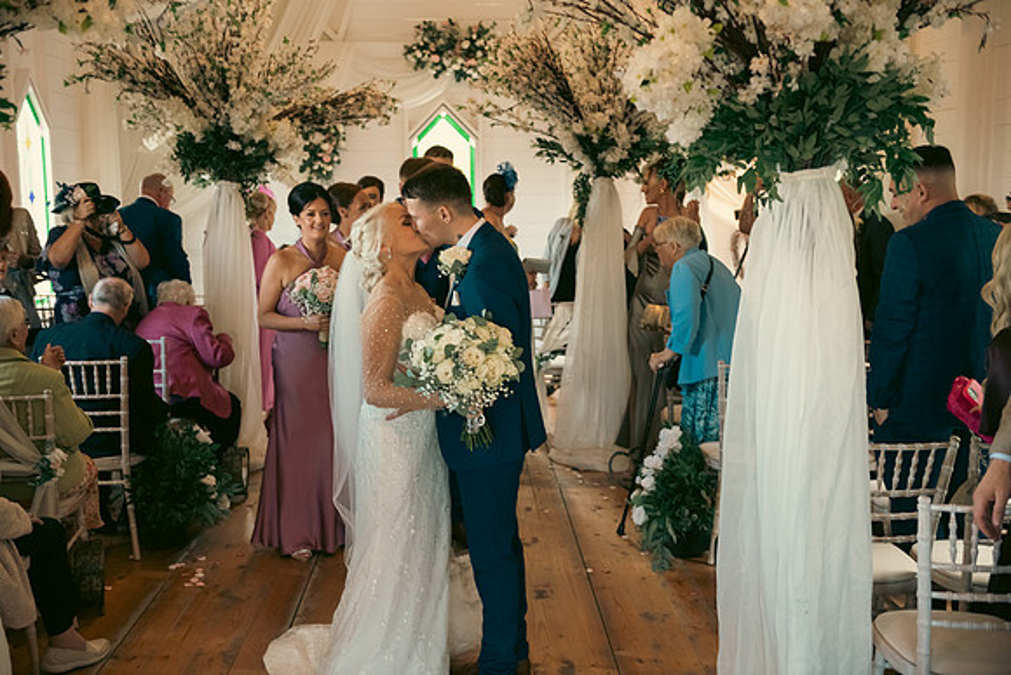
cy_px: 338
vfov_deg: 33.4
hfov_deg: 48.4
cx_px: 506
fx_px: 1124
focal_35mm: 40
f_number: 3.5
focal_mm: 40
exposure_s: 1/160
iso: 1000
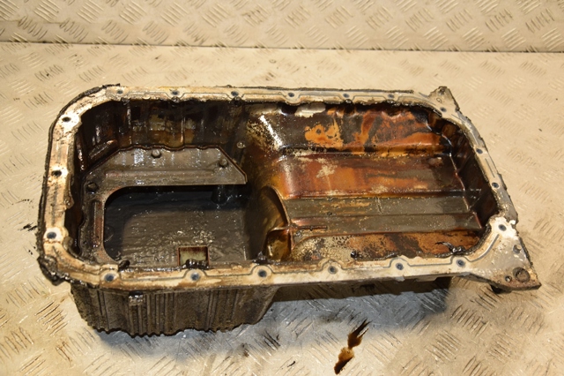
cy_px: 188
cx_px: 282
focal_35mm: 39
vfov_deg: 34.2
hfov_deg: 49.6
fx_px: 611
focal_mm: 26
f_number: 5
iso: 800
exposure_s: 1/125
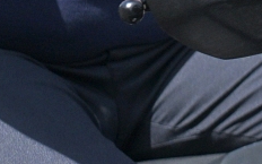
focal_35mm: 263
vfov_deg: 4.7
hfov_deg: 8.0
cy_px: -385
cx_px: 125
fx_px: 1878
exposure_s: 1/2500
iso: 320
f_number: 7.1
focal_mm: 40
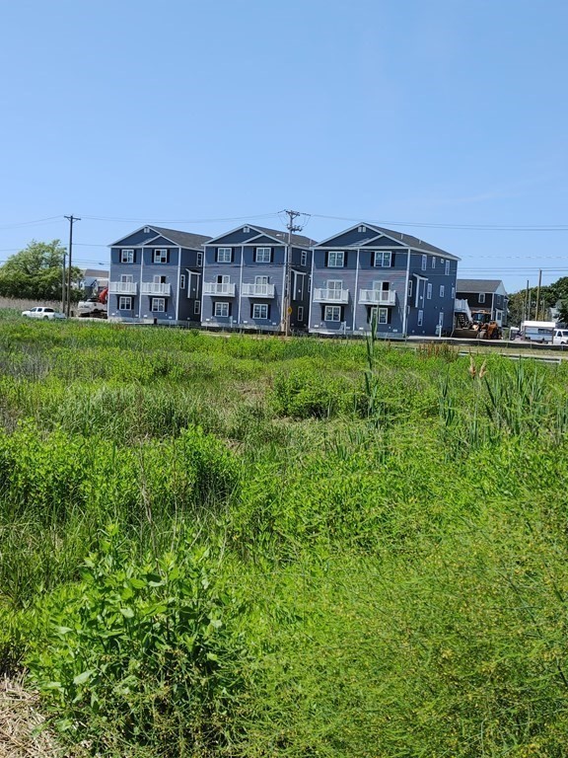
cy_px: 379
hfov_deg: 35.1
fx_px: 897
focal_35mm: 41
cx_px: 284
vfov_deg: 45.8
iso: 50
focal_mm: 5.58
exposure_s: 1/2703
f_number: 1.8
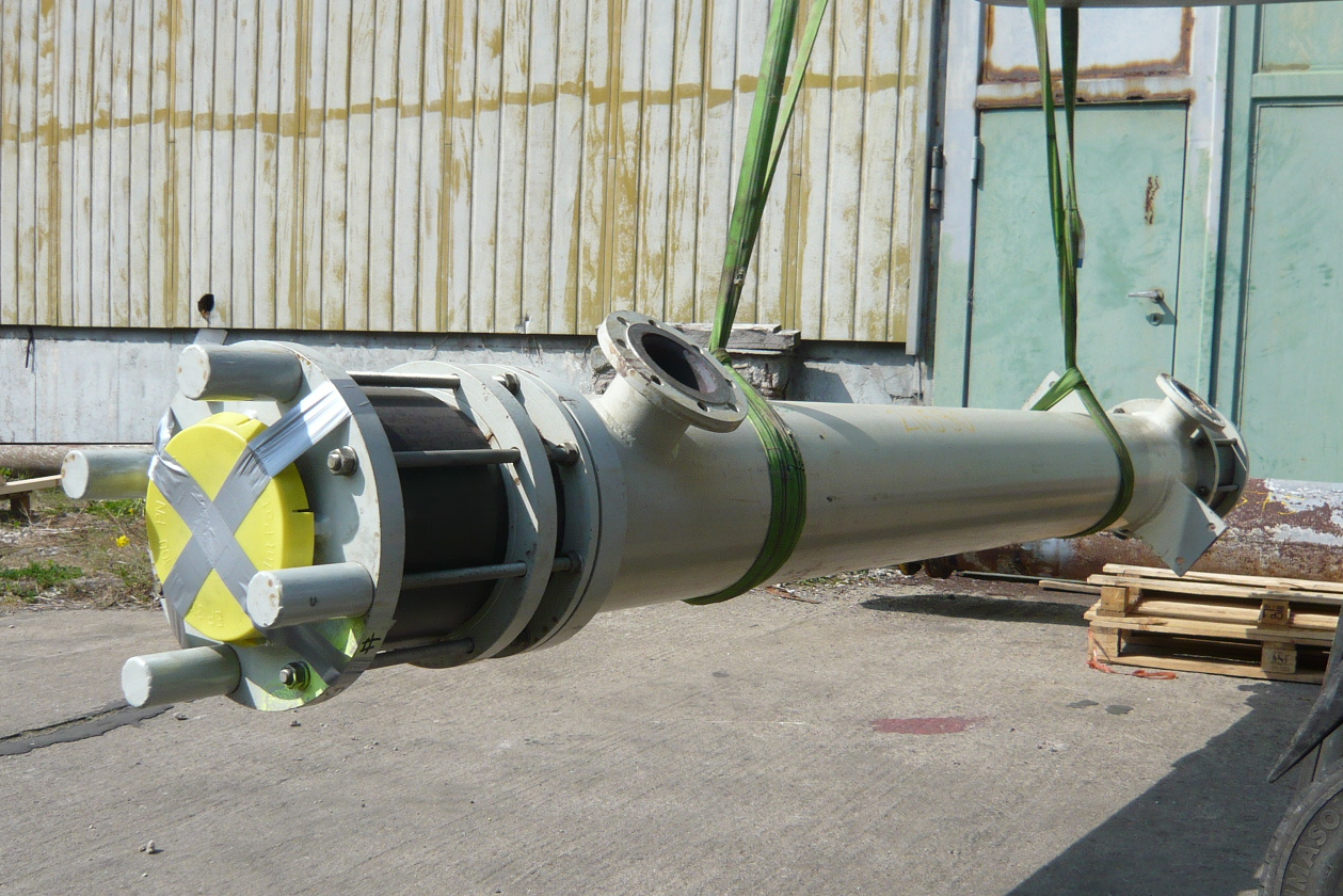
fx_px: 1381
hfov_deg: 51.9
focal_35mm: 37
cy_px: 508
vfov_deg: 35.9
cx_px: 663
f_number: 8
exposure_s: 1/160
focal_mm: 4.6
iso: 100
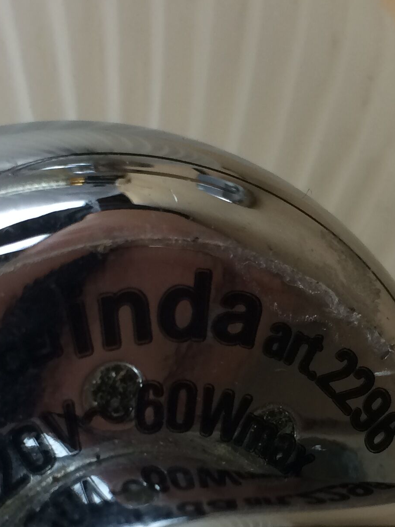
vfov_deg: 24.6
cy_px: 423
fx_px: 1187
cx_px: 245
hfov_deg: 18.9
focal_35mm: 78
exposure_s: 1/33
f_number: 2.2
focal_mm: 4.15
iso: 40
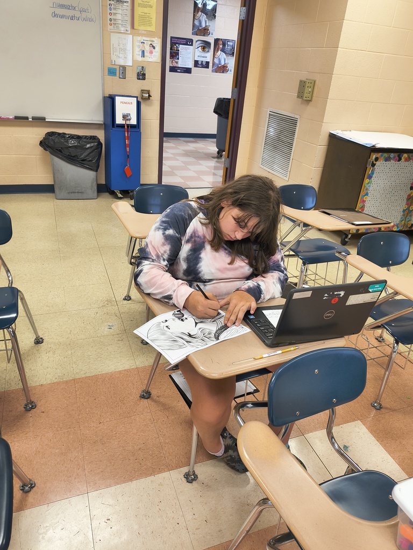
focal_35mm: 25
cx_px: 206
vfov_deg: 69.4
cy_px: 275
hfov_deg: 54.9
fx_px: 398
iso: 497
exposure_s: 1/60
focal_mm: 4.68
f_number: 1.7
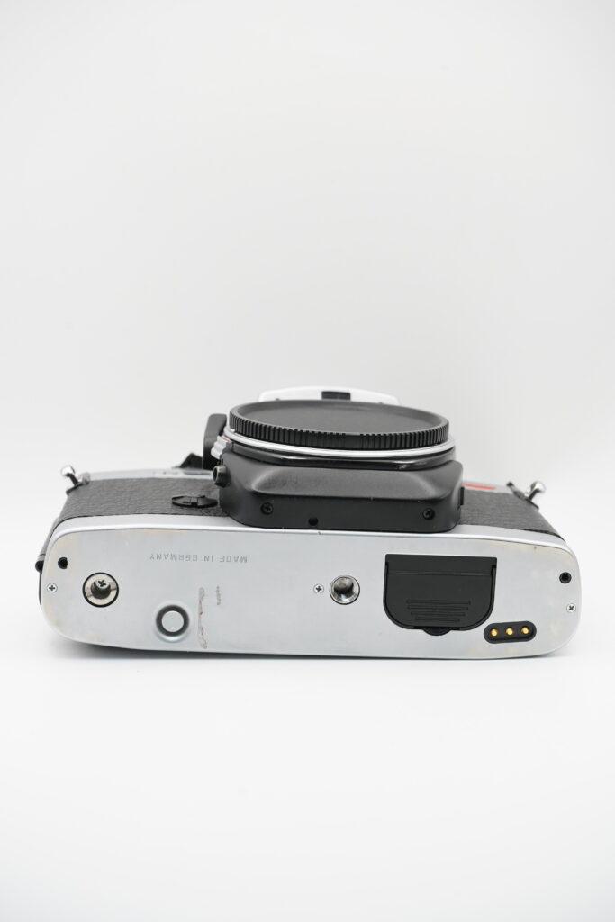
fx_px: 1537
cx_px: 308
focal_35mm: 60
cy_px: 461
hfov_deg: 22.6
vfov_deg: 33.4
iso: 3200
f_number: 11
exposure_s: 1/125
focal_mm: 60
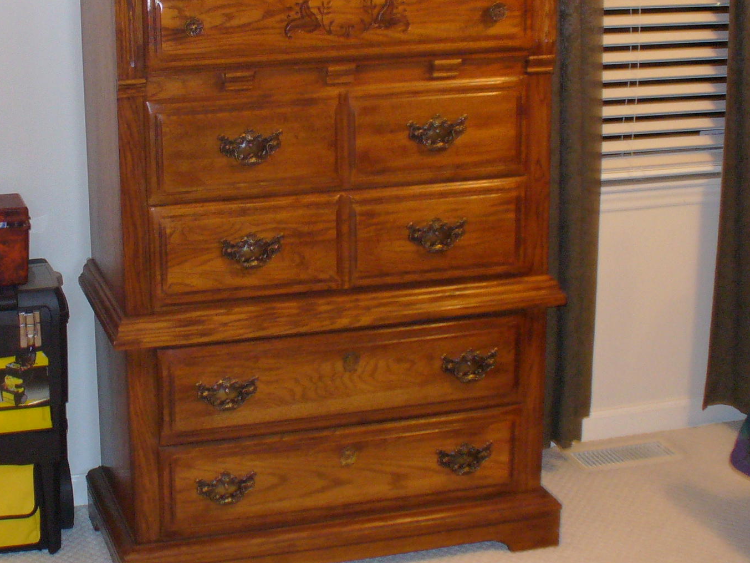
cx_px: 225
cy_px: 163
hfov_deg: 27.5
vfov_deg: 20.9
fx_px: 1517
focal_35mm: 70
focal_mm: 6.1
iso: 125
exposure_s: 1/8
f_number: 2.8
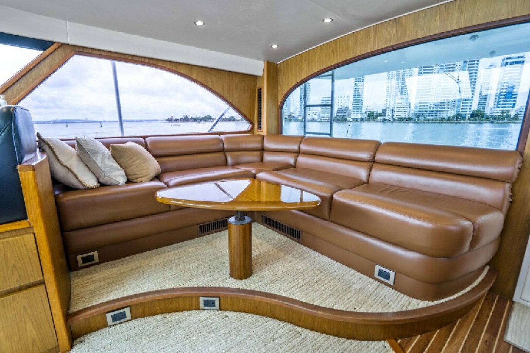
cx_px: 265
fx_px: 236
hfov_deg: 96.7
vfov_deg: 73.7
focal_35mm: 16
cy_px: 176
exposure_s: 1/30
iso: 400
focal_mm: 16
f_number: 7.1
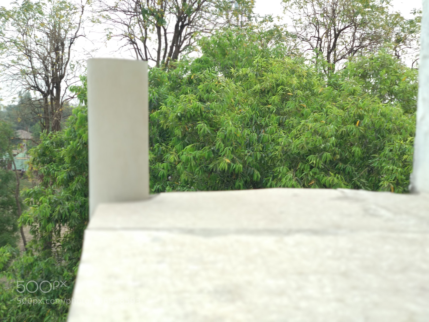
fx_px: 644
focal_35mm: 52
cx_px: 214
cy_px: 161
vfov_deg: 28.0
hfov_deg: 36.8
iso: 200
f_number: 2.6
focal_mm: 5.99
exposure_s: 1/50
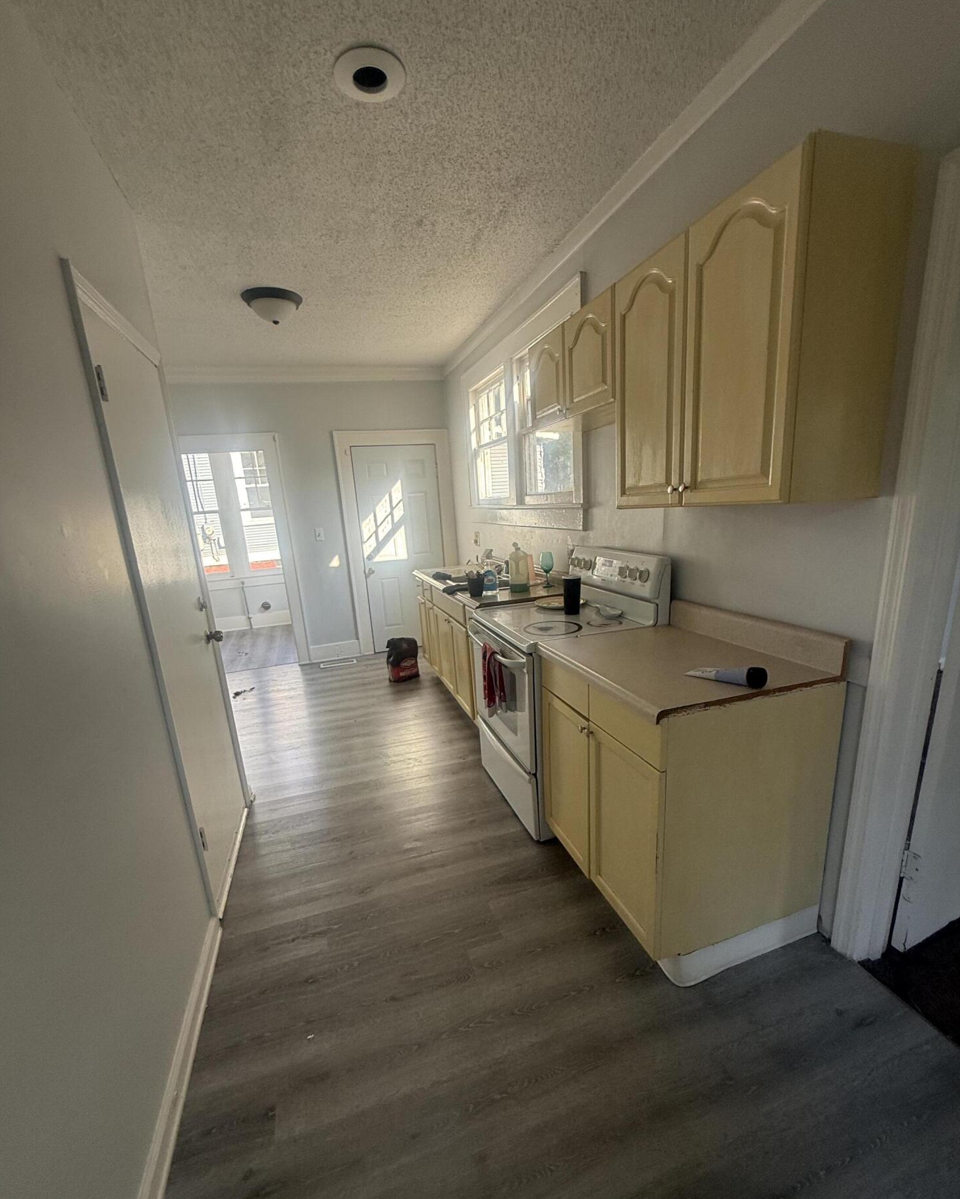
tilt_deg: -15.6
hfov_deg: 84.0
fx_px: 533
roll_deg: +5.6
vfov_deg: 96.6
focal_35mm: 15
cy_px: 643
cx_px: 487
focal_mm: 2.22
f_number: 2.2
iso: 64
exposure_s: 1/99
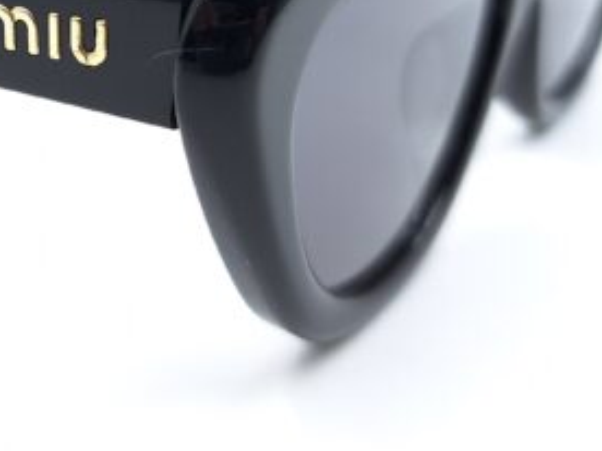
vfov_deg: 21.4
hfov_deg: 28.8
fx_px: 1113
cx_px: 39
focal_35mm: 64
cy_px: -81
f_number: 1.8
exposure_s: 1/120
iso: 80
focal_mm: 5.54
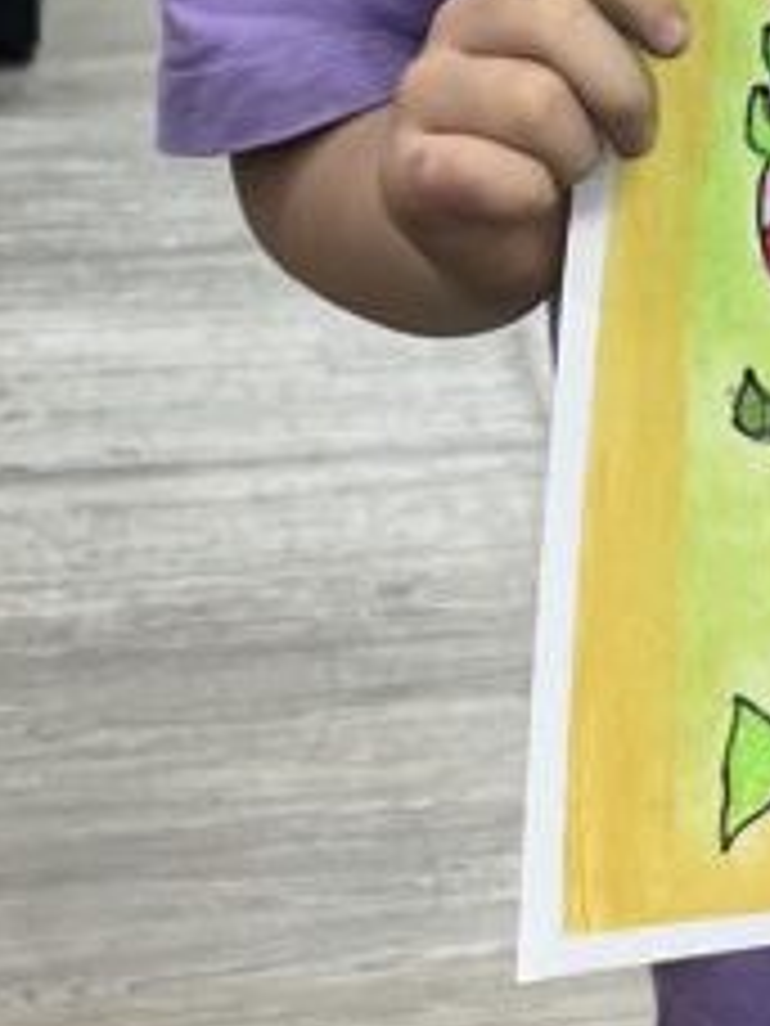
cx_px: 995
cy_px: -86
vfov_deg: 16.8
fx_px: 3381
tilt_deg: -14.5
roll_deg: -0.7
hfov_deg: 12.6
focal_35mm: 114
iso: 100
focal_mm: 5.1
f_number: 1.6
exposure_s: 1/100
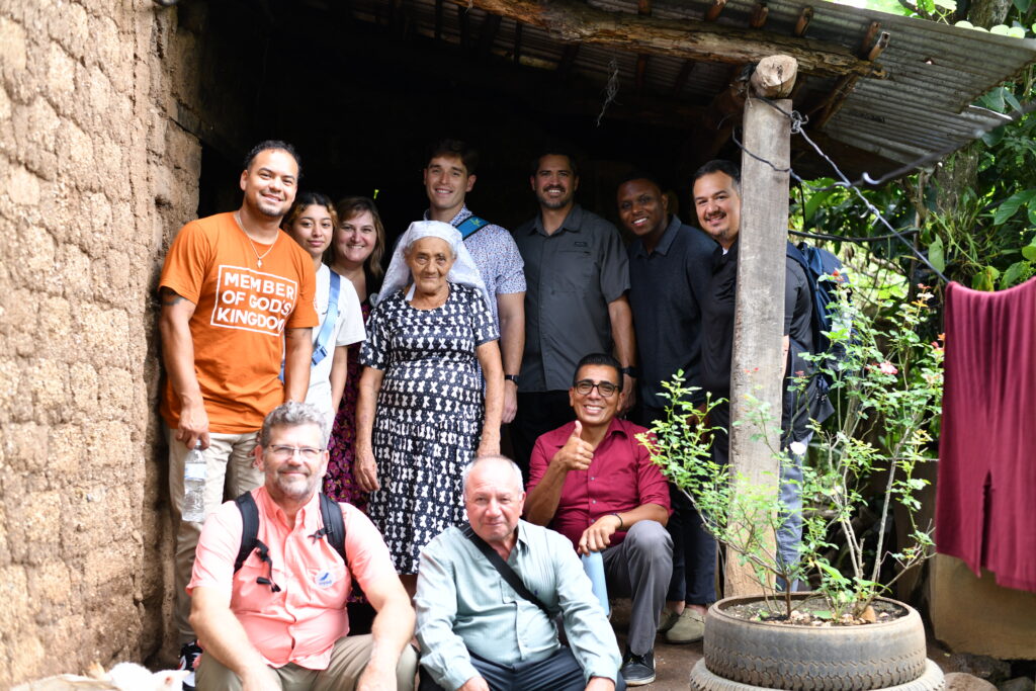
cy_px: 346
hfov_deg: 39.6
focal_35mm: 50
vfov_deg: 27.0
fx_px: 1439
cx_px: 518
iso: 640
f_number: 3.2
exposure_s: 1/400
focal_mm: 50
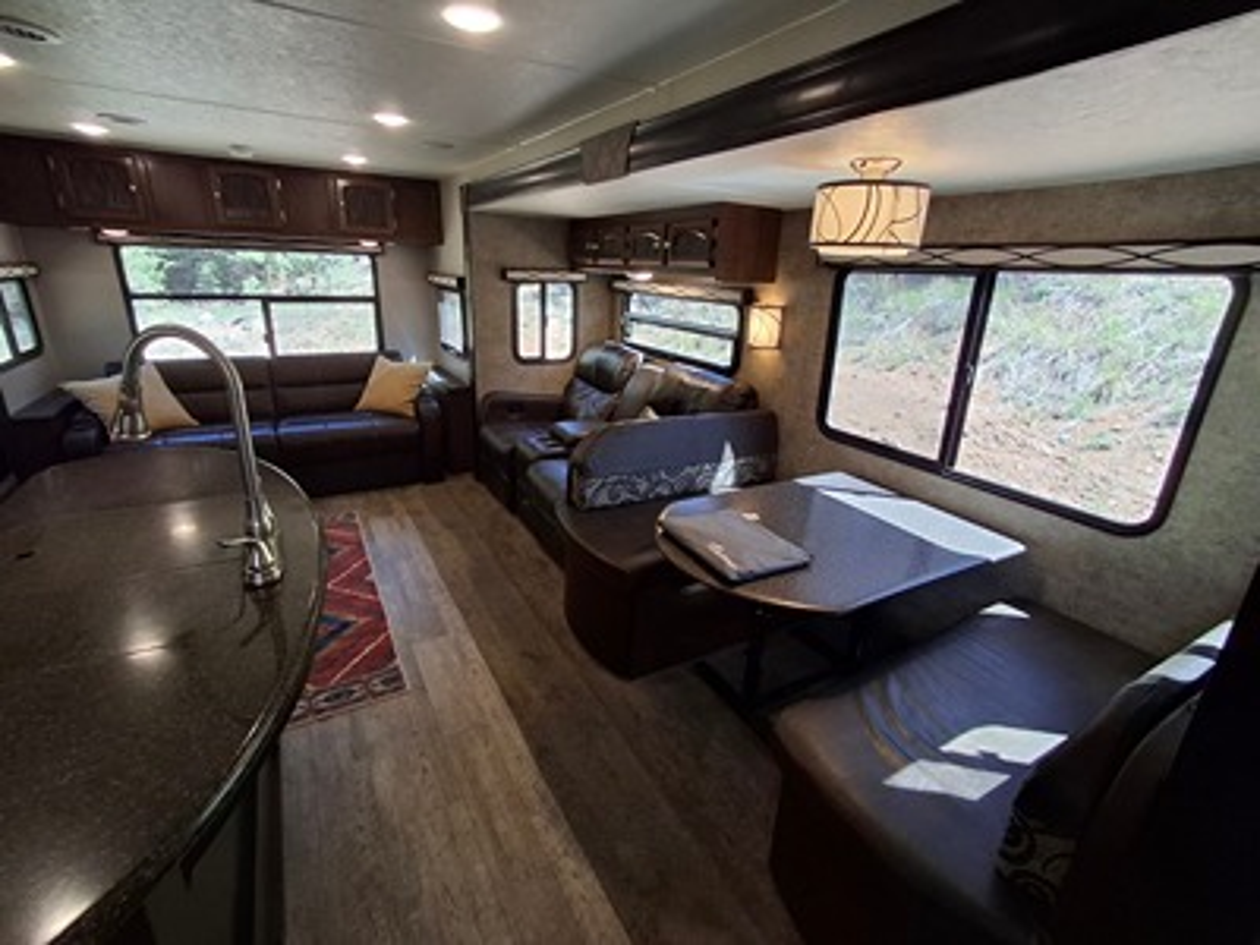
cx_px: 630
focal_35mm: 16
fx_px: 582
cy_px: 472
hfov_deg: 94.5
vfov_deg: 78.1
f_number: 2.2
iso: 50
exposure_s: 1/40
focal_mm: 1.64
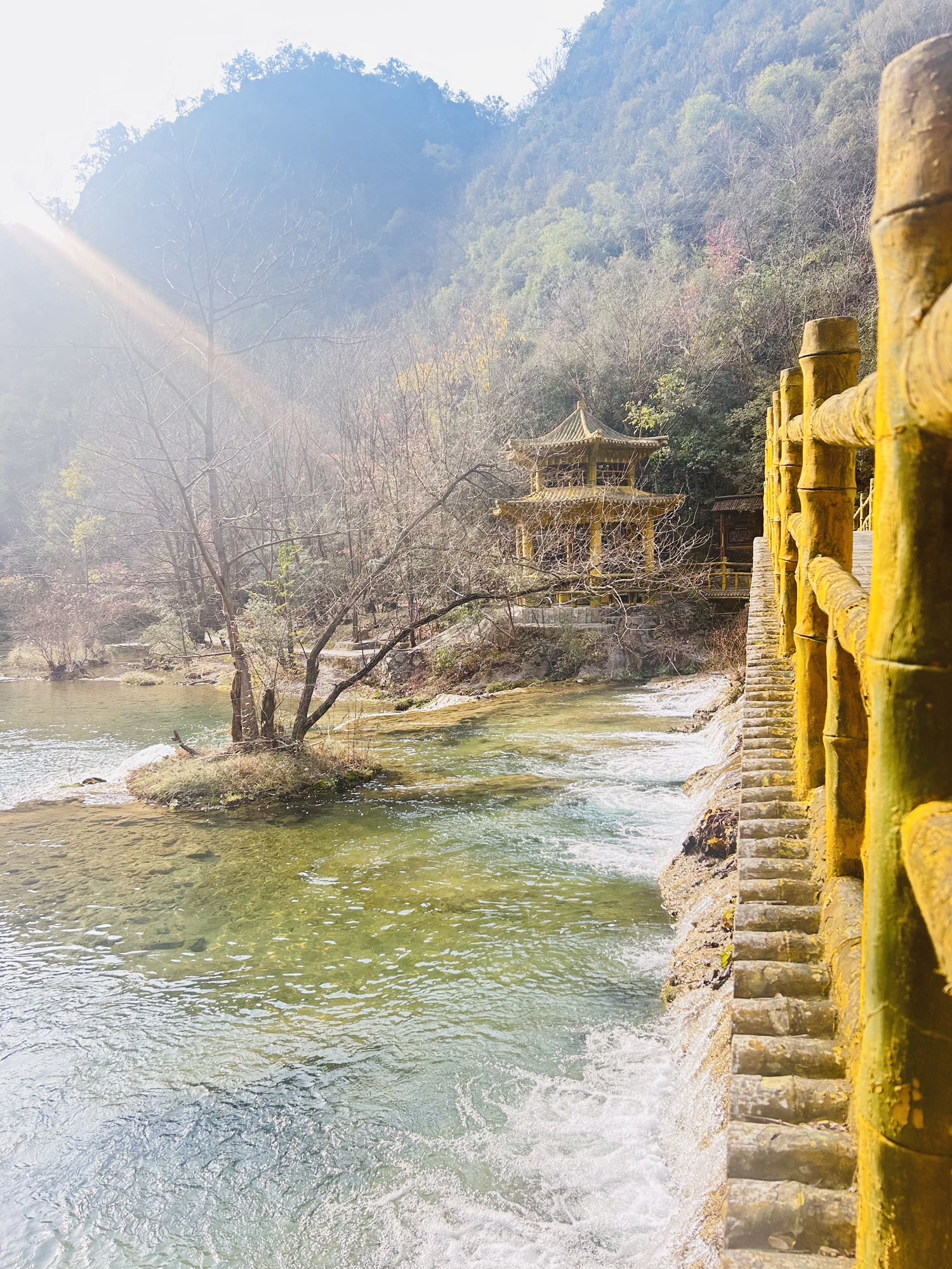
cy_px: 634
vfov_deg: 67.3
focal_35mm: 26
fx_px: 953
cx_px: 476
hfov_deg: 53.1
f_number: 1.5
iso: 50
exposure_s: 1/473
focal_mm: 5.7
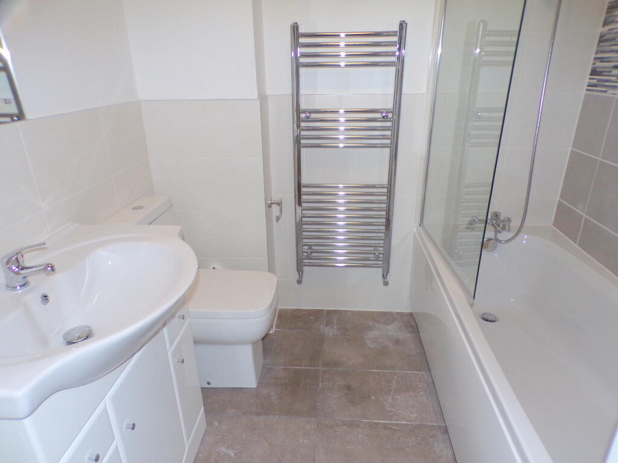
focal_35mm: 24
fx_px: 428
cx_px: 309
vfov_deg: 56.8
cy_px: 232
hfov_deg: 71.6
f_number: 3
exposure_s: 1/34
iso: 200
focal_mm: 4.3
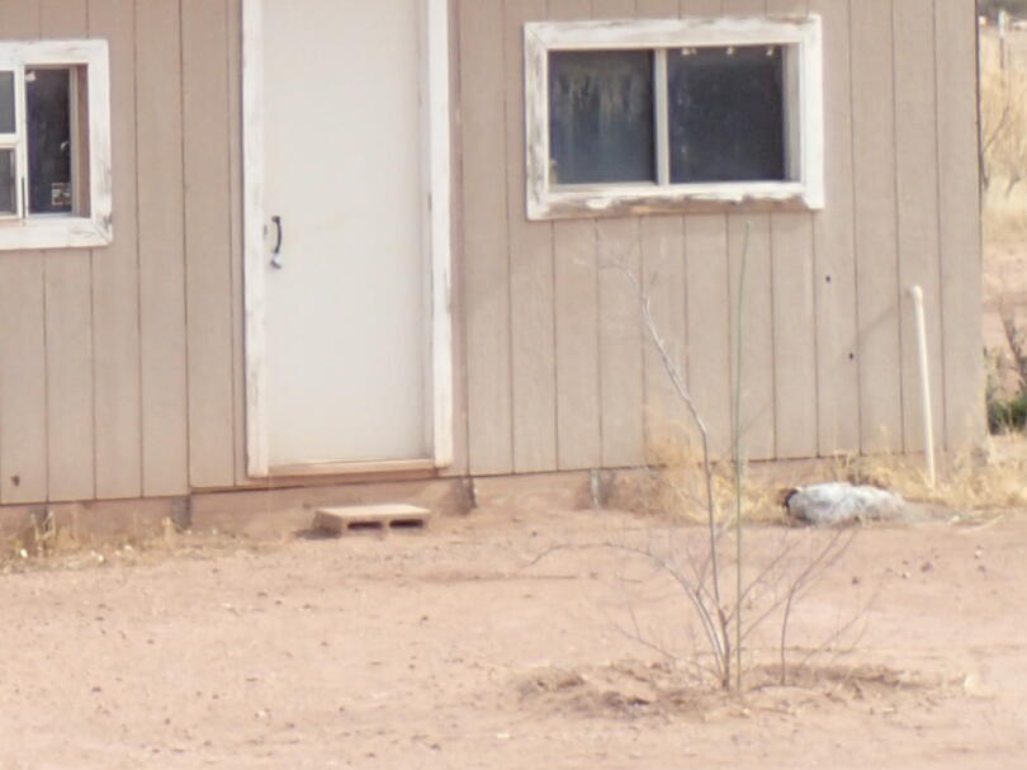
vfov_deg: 6.6
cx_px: -451
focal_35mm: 226
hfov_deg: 8.6
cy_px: 148
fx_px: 6703
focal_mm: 11.01
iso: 100
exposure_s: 1/250
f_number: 5
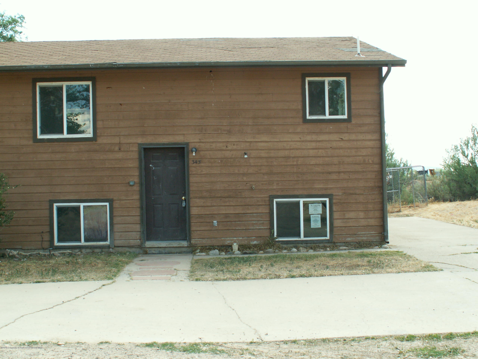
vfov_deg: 32.9
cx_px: 239
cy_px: 180
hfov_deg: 42.9
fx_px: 608
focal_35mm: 44
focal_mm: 7.23
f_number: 4.5
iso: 50
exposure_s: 1/100
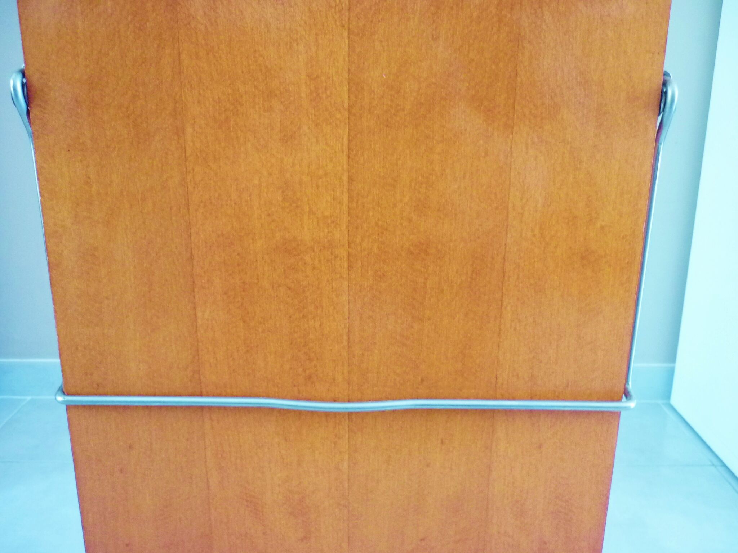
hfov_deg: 55.4
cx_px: 369
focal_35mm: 33
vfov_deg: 42.9
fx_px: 704
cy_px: 276
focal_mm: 5.5
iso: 400
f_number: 2.8
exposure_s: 1/30
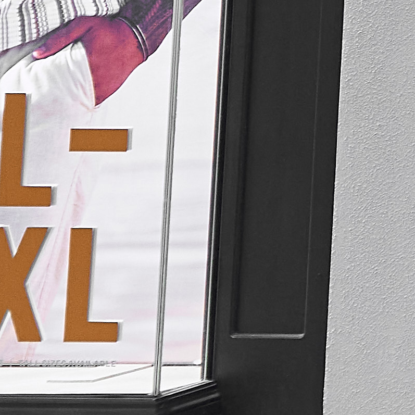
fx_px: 3025
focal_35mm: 223
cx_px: 2261
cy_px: -445
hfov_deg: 5.4
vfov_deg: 7.5
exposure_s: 1/160
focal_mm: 22
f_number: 2.8
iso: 320
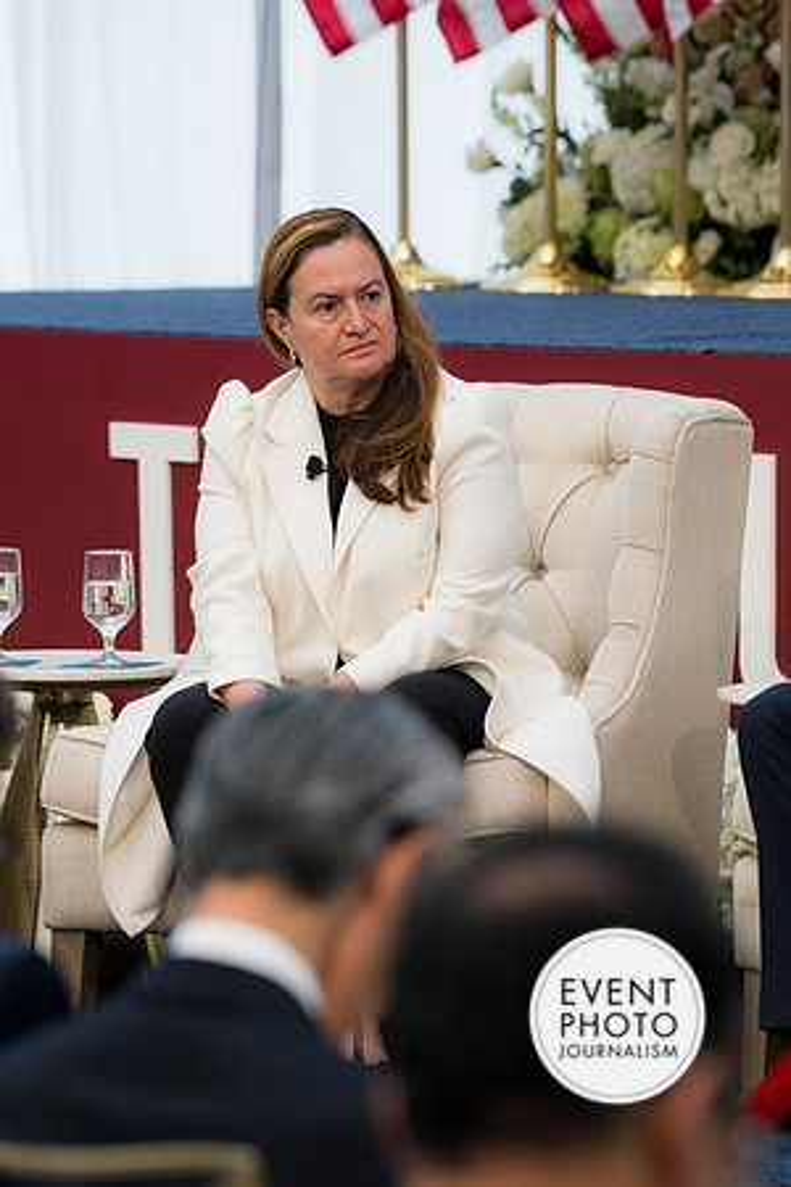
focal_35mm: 225
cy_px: 594
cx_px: 396
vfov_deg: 9.1
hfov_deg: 6.1
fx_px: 7415
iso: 280
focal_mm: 150
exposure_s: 1/160
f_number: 4
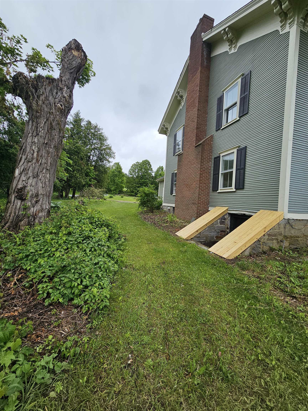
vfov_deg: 106.2
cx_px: 154
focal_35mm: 13
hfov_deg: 89.9
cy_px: 206
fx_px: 154
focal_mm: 2.2
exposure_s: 1/1000
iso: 50
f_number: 2.2
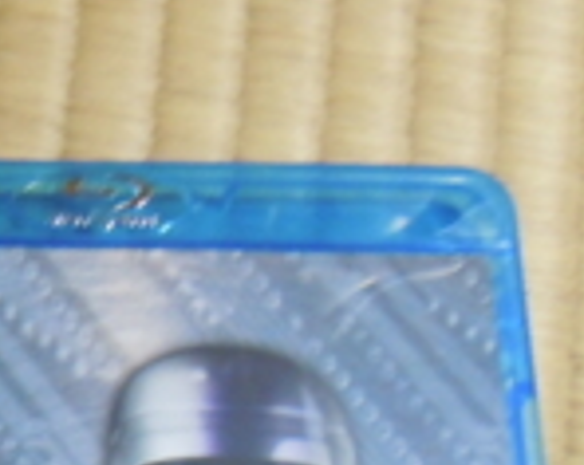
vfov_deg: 12.4
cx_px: -446
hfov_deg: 14.4
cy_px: 678
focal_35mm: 119
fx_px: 2054
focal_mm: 5.4
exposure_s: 1/6
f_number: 3.5
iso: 400
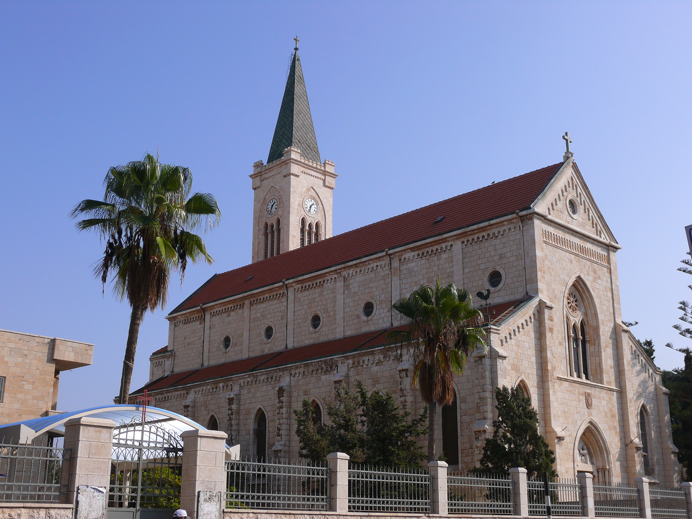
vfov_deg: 32.9
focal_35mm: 44
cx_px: 346
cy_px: 260
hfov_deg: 42.9
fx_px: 880
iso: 100
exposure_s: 1/1000
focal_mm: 9.3
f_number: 5
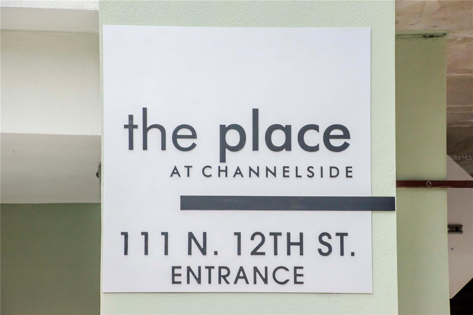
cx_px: 236
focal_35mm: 112
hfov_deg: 18.2
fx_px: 1478
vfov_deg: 12.2
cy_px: 158
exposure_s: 1/800
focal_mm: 75
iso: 800
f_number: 5.3
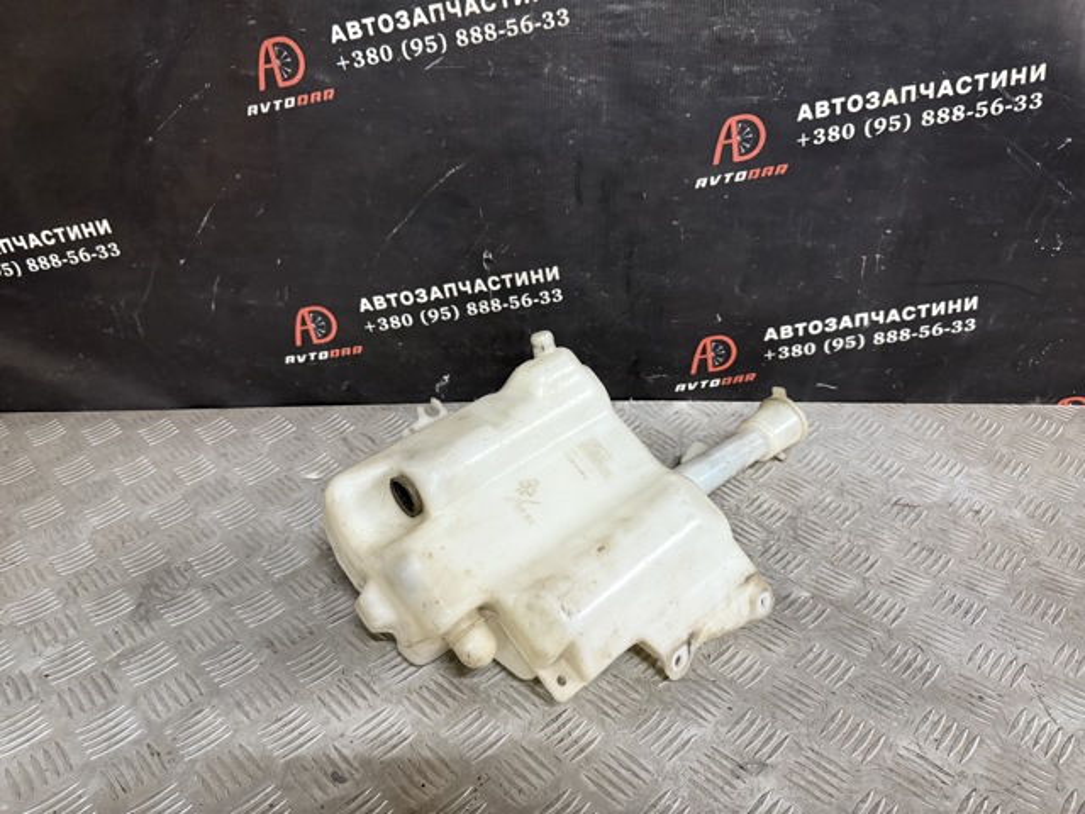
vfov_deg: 56.8
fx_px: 752
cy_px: 407
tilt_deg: -26.1
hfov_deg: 71.6
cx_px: 542
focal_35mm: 24
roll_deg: -0.3
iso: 500
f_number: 1.78
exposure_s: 1/50
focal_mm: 6.76
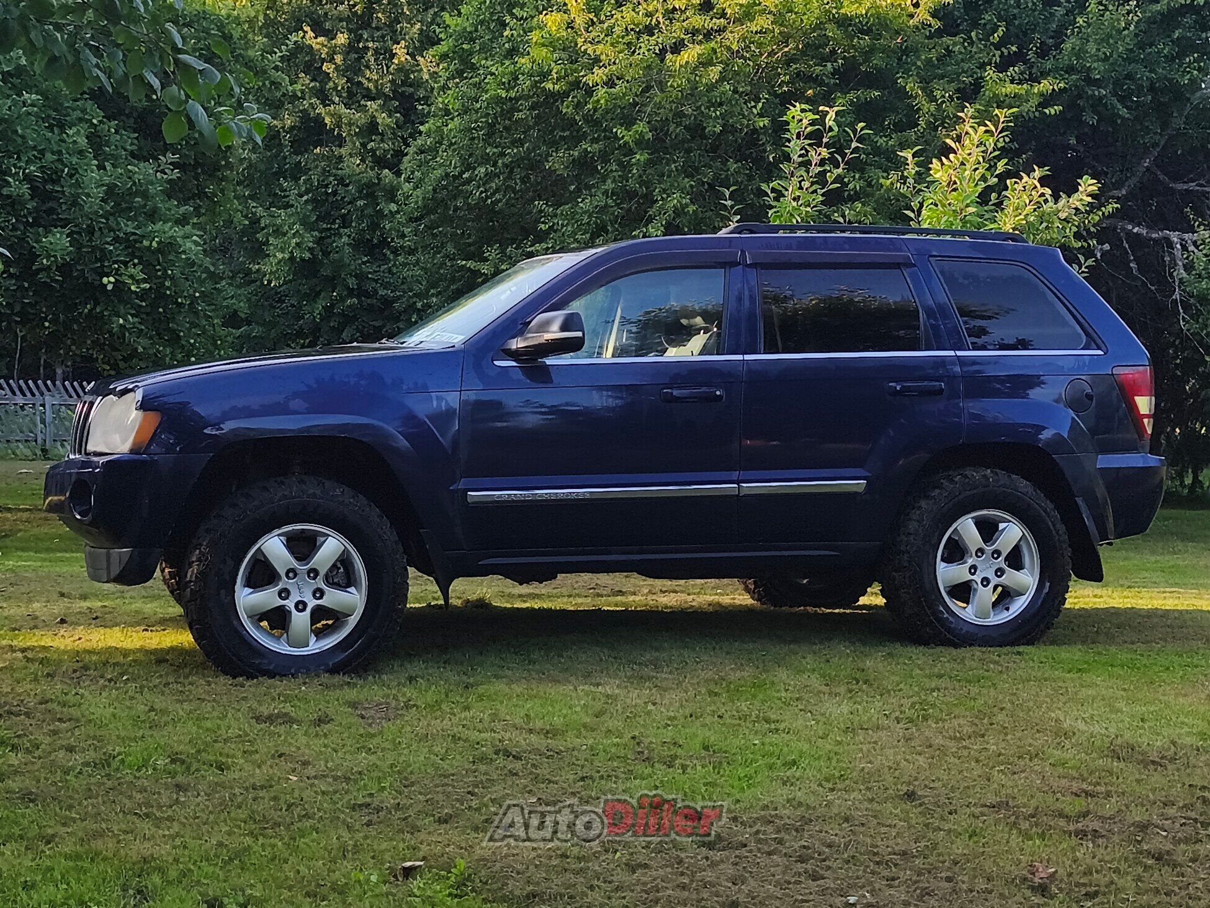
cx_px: 605
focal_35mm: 46
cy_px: 454
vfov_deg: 31.5
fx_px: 1608
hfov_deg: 41.2
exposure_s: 1/253
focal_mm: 6.18
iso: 50
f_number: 1.65
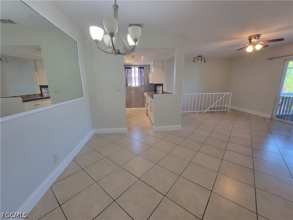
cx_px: 146
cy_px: 110
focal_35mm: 13
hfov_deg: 106.2
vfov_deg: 89.9
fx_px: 110
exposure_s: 1/60
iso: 250
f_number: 2.2
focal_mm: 2.2
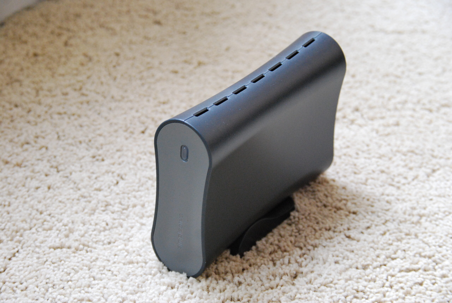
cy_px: 152
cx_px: 226
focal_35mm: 98
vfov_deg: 14.1
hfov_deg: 20.9
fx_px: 1226
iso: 1600
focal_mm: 65
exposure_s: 1/13
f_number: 5.3
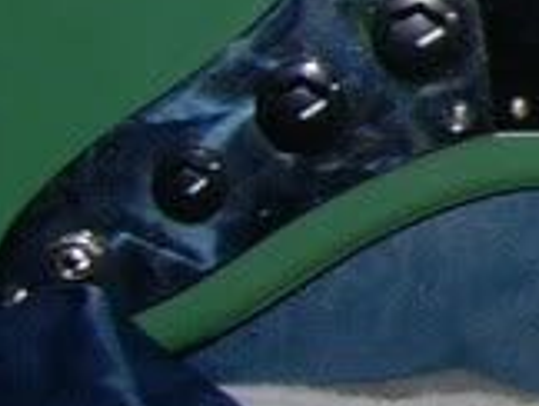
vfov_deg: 6.1
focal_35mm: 240
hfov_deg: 7.2
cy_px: -303
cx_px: 1690
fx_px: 3743
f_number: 2.8
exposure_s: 1/60
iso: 50
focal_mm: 6.3
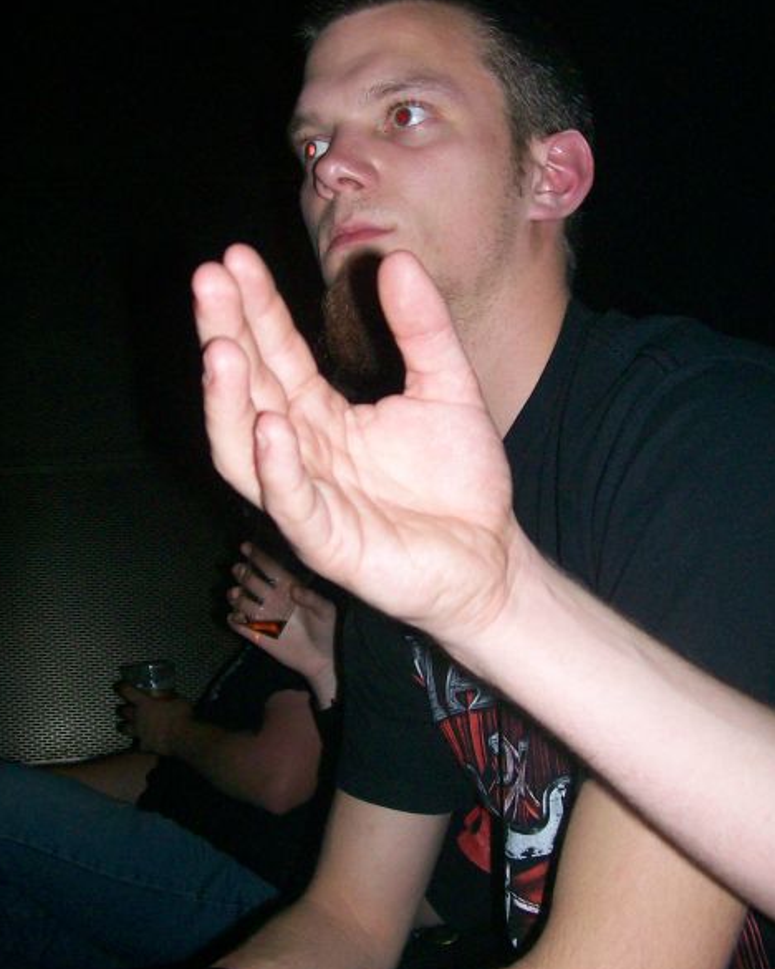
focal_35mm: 48
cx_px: 363
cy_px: 384
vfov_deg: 38.6
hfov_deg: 31.4
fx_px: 1376
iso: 140
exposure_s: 1/64
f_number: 2.7
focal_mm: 6
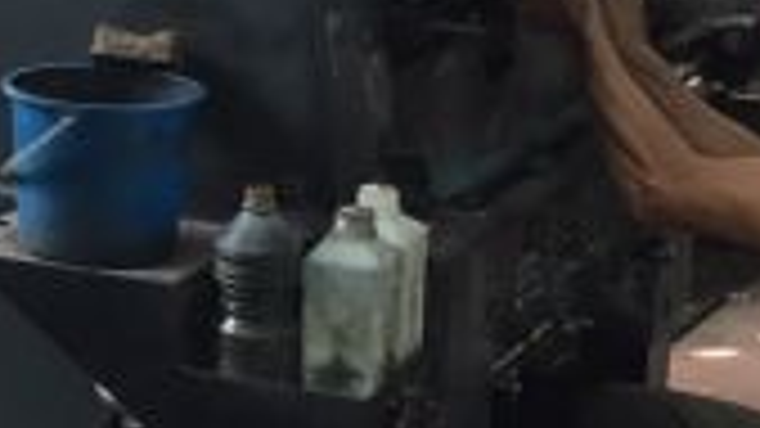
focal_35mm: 150
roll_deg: -1.6
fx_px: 3022
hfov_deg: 13.8
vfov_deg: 8.1
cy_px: 167
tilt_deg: -14.5
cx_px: -198
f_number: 2.2
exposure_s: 1/33
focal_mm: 4.15
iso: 64
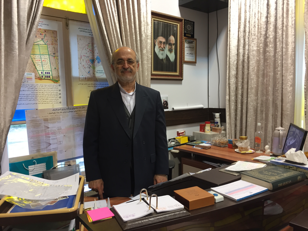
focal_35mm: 29
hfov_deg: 61.7
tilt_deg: -5.8
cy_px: 116
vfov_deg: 48.2
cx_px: 154
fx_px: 258
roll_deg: +0.9
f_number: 2.2
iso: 100
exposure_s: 1/33
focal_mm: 4.15
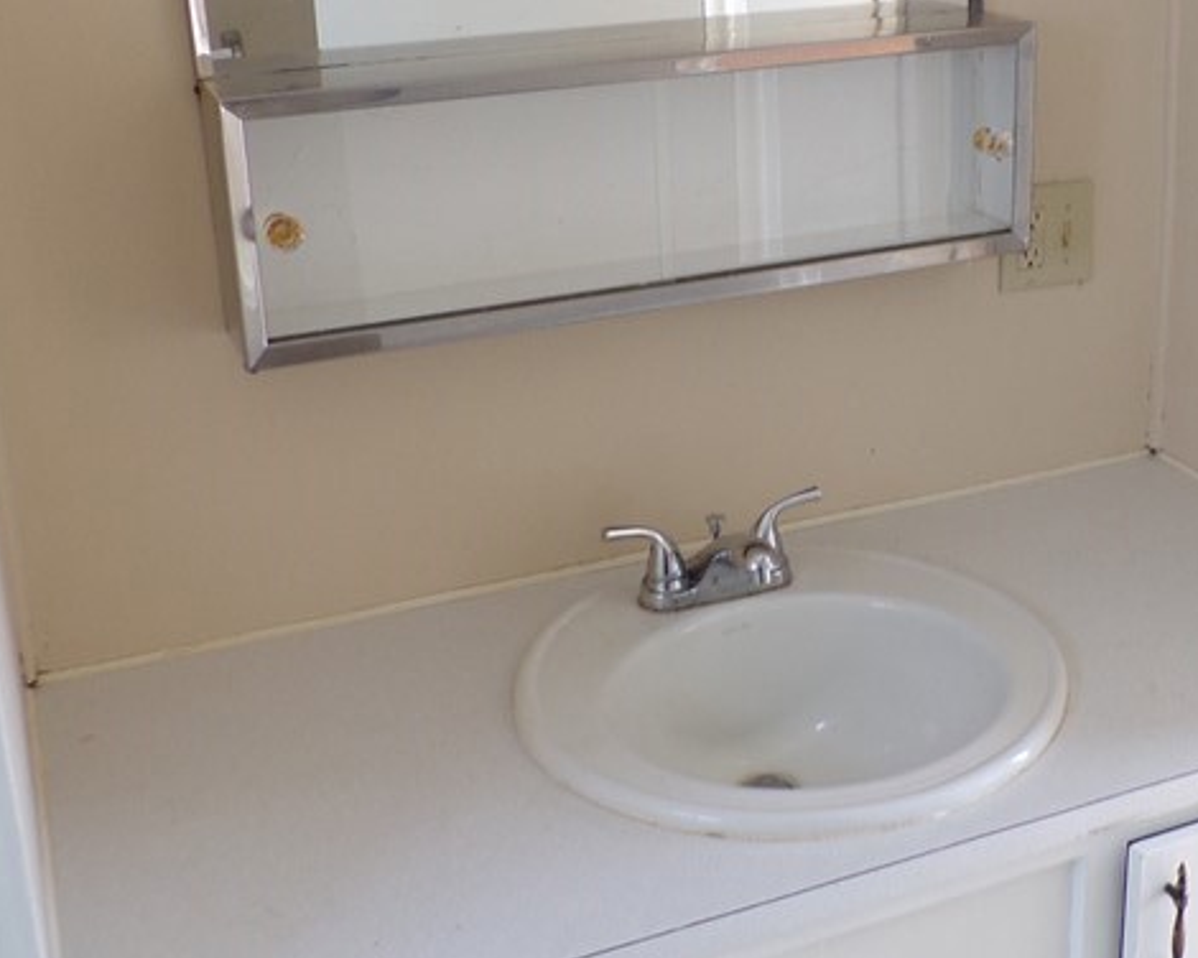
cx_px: 803
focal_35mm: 51
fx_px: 1808
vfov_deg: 29.3
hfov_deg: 36.3
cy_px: 265
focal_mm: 4.3
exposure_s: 1/52
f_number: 3
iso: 100
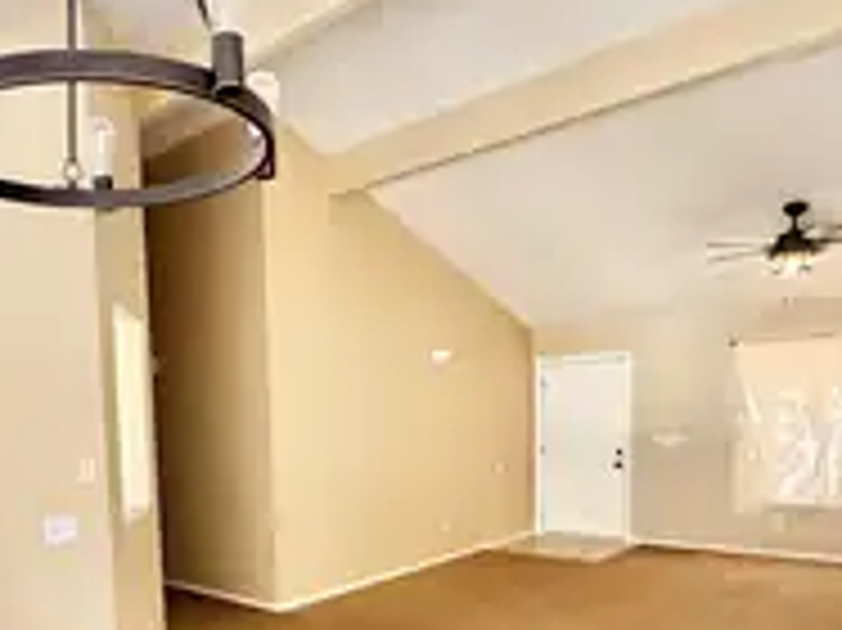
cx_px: 239
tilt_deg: -5.6
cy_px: 486
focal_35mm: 30
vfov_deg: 44.9
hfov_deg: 57.7
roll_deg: +1.8
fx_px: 729
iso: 100
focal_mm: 2.22
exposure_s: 1/99
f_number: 2.2
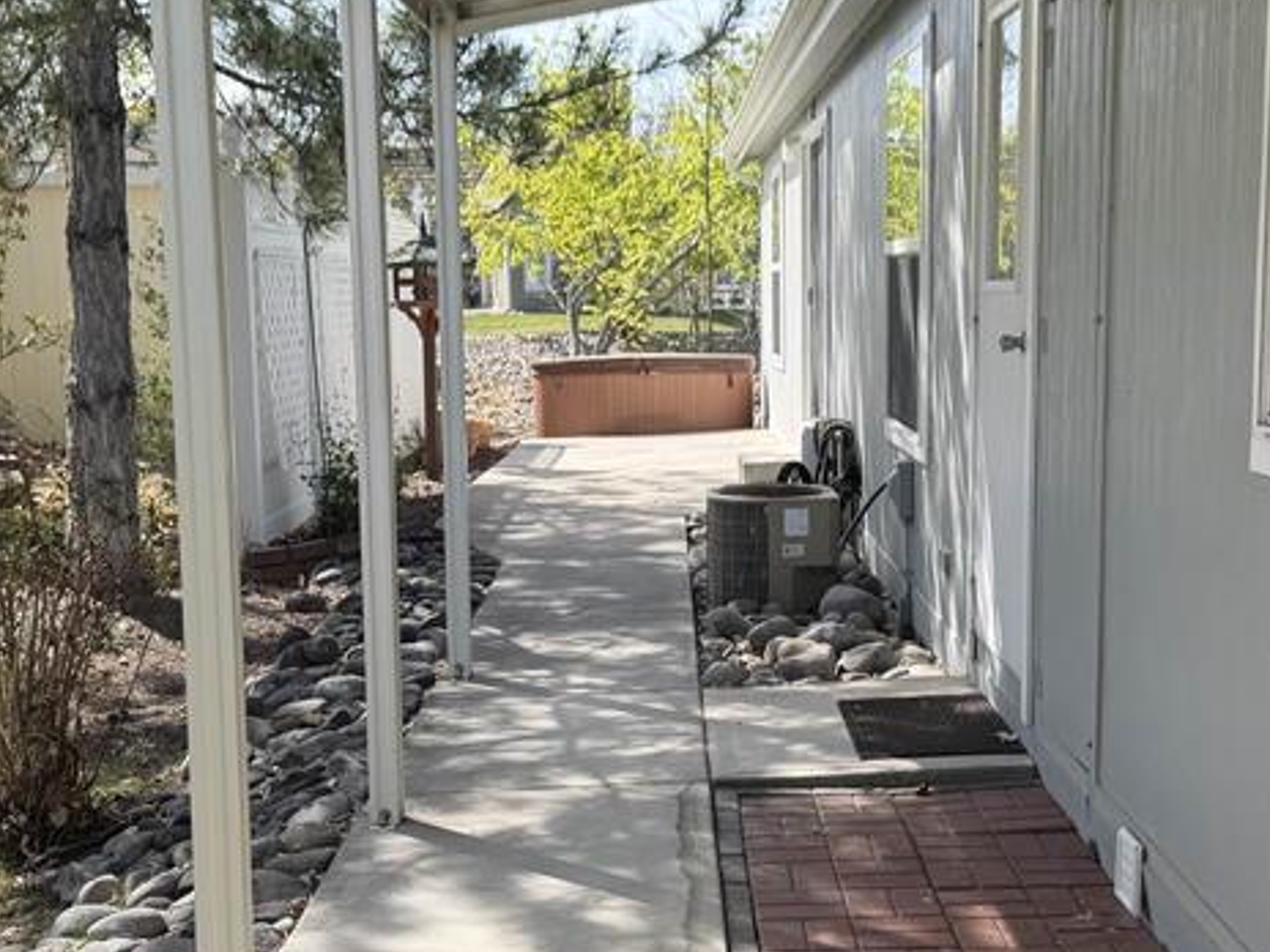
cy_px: 550
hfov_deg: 36.1
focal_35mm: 53
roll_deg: +1.5
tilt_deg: -7.0
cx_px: 698
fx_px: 1944
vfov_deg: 27.5
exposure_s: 1/1385
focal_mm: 6.76
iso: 80
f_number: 1.78
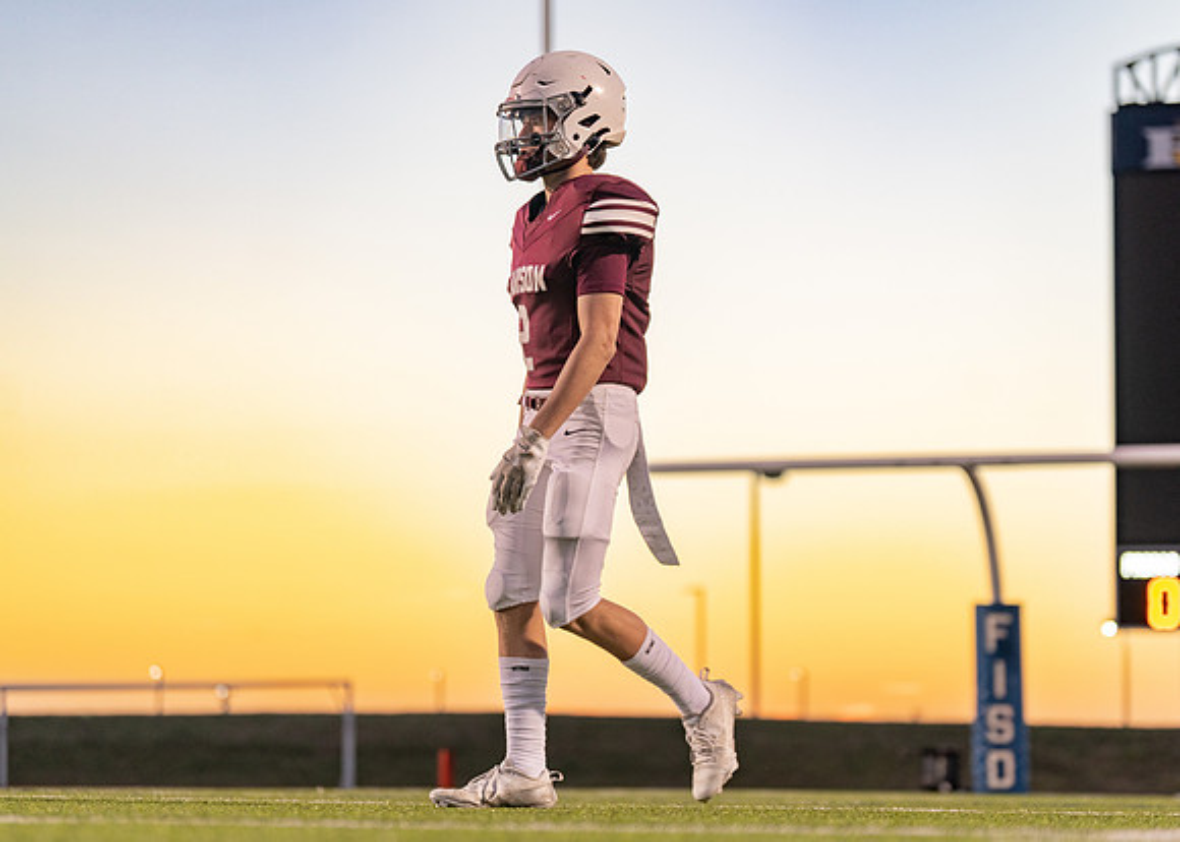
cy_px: 419
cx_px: 639
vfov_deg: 12.8
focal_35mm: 112
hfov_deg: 17.9
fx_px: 3740
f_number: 2.8
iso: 800
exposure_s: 1/500
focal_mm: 102
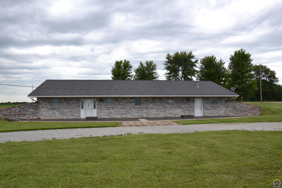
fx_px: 211
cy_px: 94
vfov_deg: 47.9
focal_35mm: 27
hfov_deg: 67.4
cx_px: 141
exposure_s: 1/200
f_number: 7.1
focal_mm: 18
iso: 100
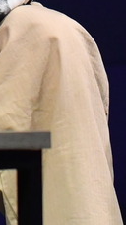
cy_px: -185
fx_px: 4901
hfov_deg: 1.5
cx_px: -116
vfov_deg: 2.6
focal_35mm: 824
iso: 1600
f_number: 4
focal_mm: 86
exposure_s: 1/400
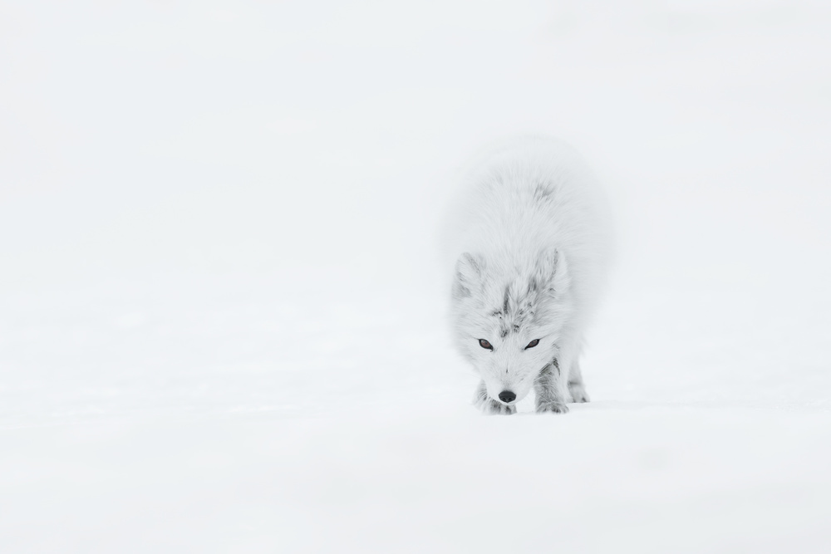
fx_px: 4617
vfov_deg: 6.9
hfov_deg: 10.3
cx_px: 416
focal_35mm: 200
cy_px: 277
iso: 200
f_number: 5.6
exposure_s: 1/640
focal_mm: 200
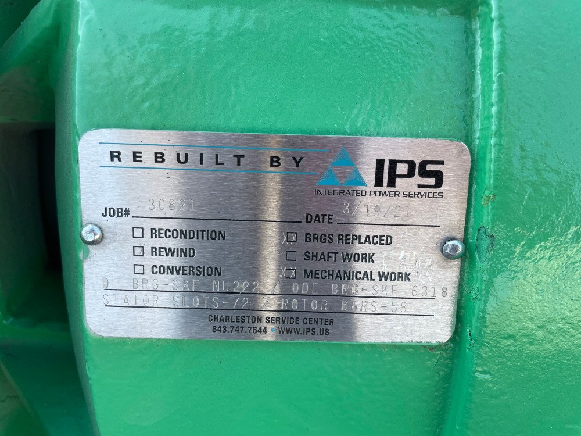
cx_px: 290
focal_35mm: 26
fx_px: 436
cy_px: 218
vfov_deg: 53.1
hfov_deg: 67.3
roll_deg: -2.1
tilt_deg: -38.0
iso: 32
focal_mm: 4.2
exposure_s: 1/369
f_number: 1.6
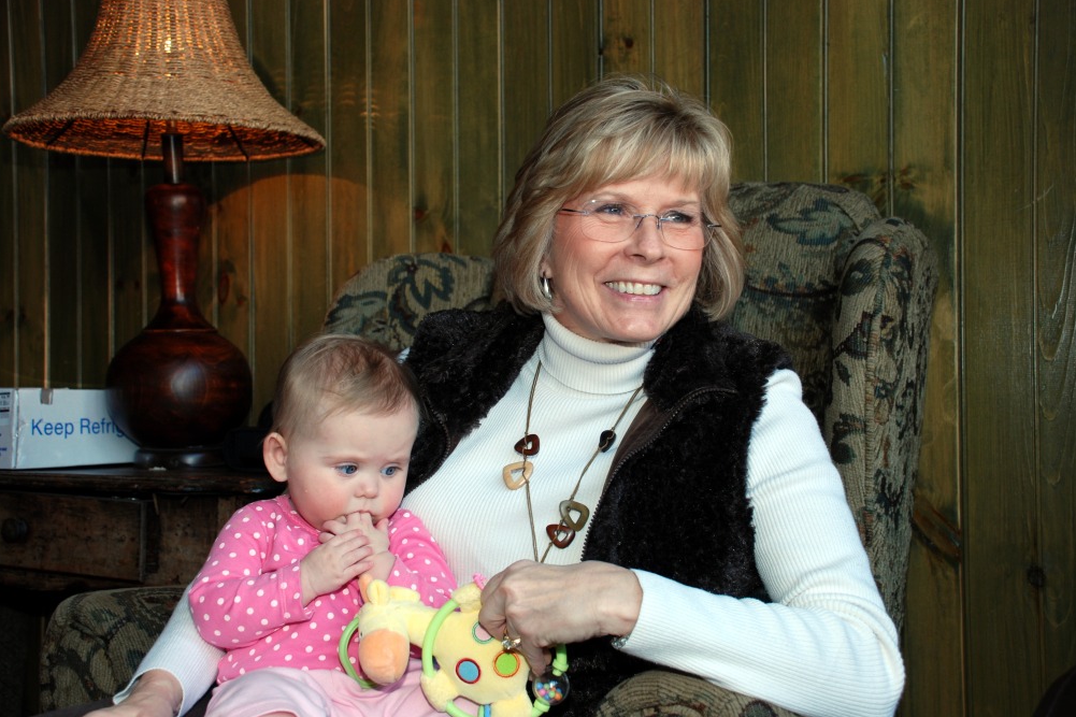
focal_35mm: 43
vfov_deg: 31.2
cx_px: 549
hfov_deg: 45.4
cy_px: 363
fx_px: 1285
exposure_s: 1/60
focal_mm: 28
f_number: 4
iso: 200
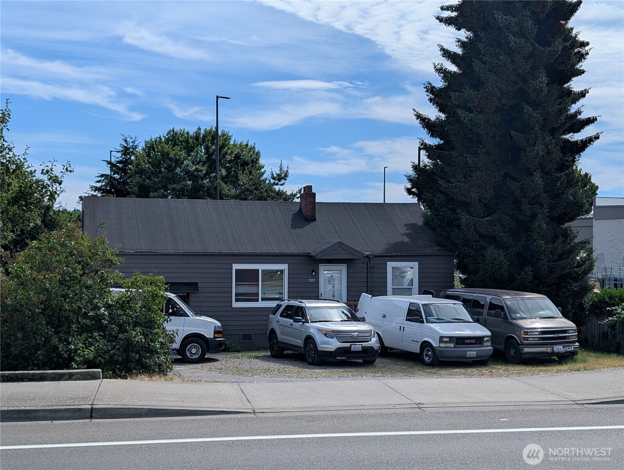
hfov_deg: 38.9
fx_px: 884
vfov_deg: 29.7
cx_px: 312
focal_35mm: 49
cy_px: 235
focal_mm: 6.9
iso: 22
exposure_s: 1/1789
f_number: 1.68
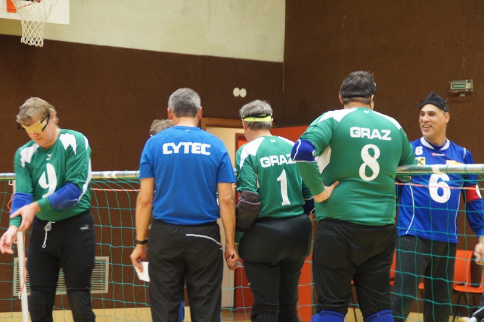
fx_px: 2015
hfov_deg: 13.7
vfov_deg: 9.1
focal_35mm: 150
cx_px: 242
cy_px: 161
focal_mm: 100
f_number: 5.6
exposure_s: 1/15
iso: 1600
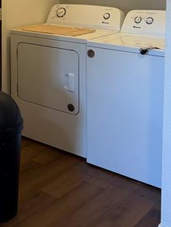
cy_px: -2
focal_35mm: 61
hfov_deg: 22.6
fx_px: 401
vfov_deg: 29.5
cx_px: -21
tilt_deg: -3.0
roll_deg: -1.1
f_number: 1.78
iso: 160
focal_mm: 6.76
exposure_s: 1/60
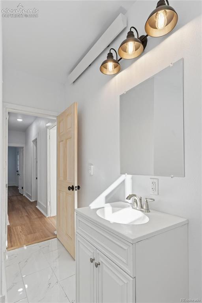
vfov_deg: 90.0
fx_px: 151
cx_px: 101
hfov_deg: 67.4
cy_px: 152
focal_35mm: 18
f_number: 8
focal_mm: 18
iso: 400
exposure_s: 1/60
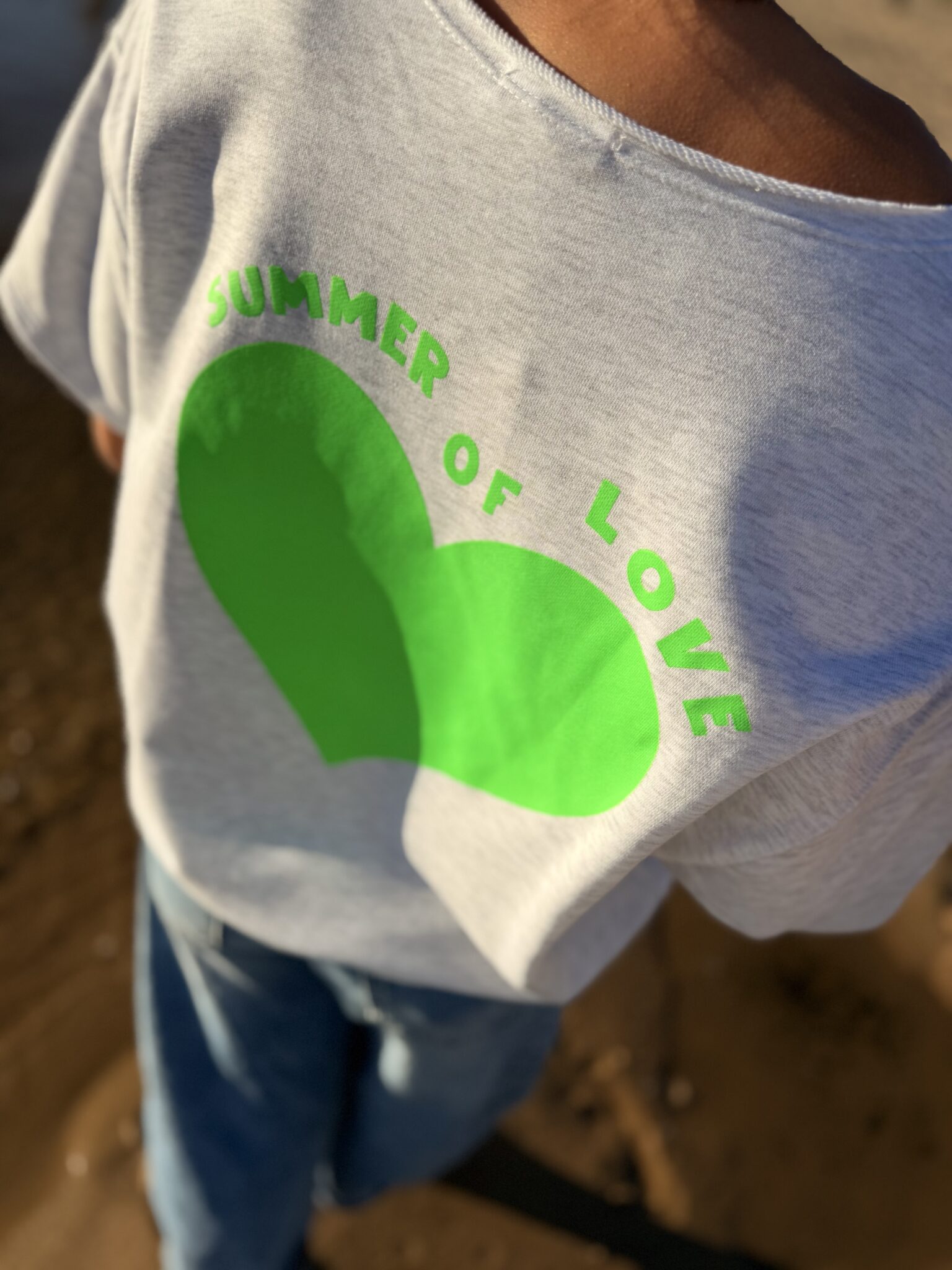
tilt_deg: -40.1
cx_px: 476
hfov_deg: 56.8
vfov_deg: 71.6
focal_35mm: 24
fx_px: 880
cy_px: 635
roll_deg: -16.6
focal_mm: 6.76
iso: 80
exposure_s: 1/11905
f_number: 1.78
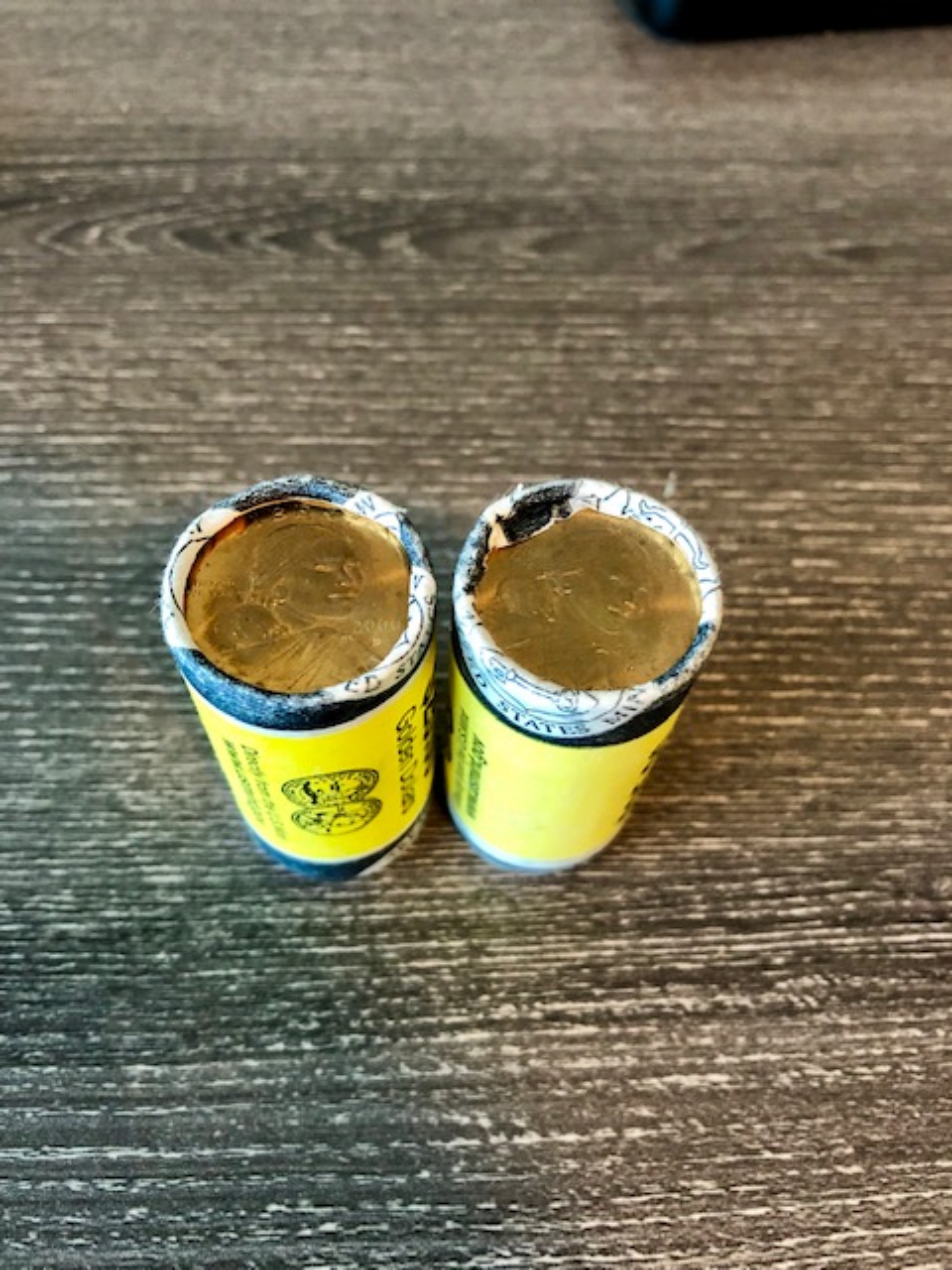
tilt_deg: -59.3
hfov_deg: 49.7
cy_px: 635
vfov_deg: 63.4
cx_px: 476
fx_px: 1027
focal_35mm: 28
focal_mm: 4
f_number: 1.8
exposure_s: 1/15
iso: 100
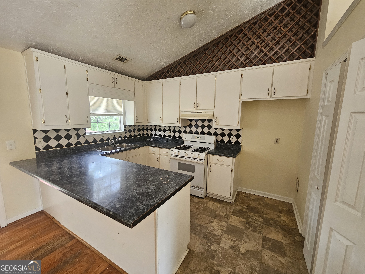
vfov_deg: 89.9
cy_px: 137
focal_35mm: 13
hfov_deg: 106.2
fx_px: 137
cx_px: 182
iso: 250
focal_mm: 2.2
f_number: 2.2
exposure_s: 1/60
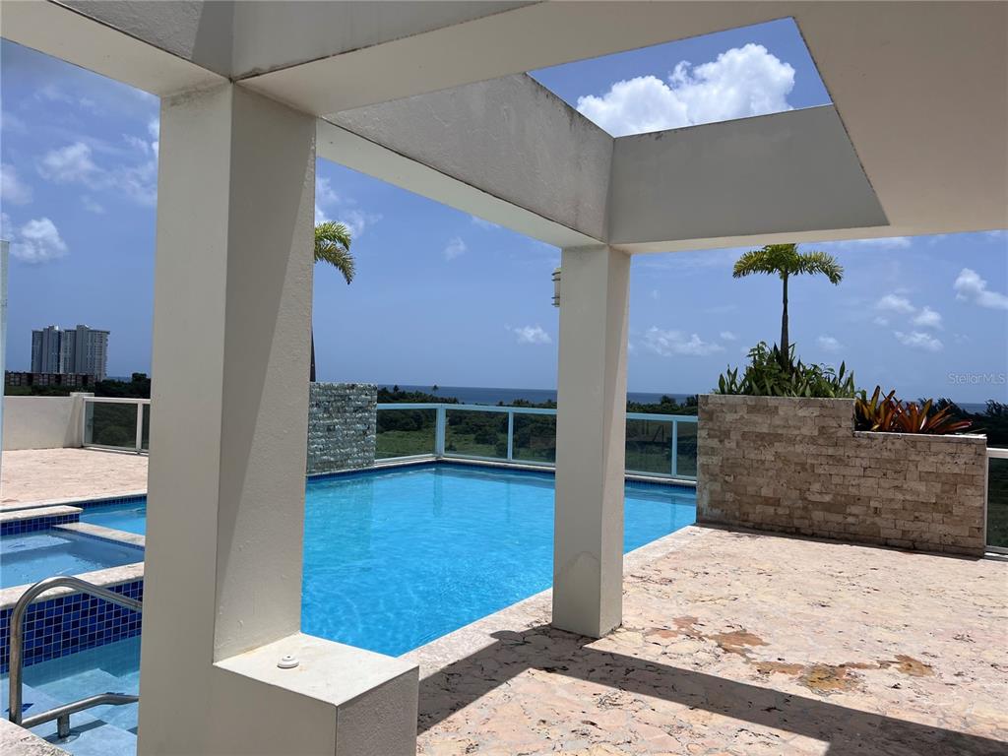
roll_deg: -1.8
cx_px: 504
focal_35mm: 26
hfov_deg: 67.3
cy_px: 378
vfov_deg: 53.1
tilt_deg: +1.0
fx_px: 757
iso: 50
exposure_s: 1/11364
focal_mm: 5.7
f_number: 1.5
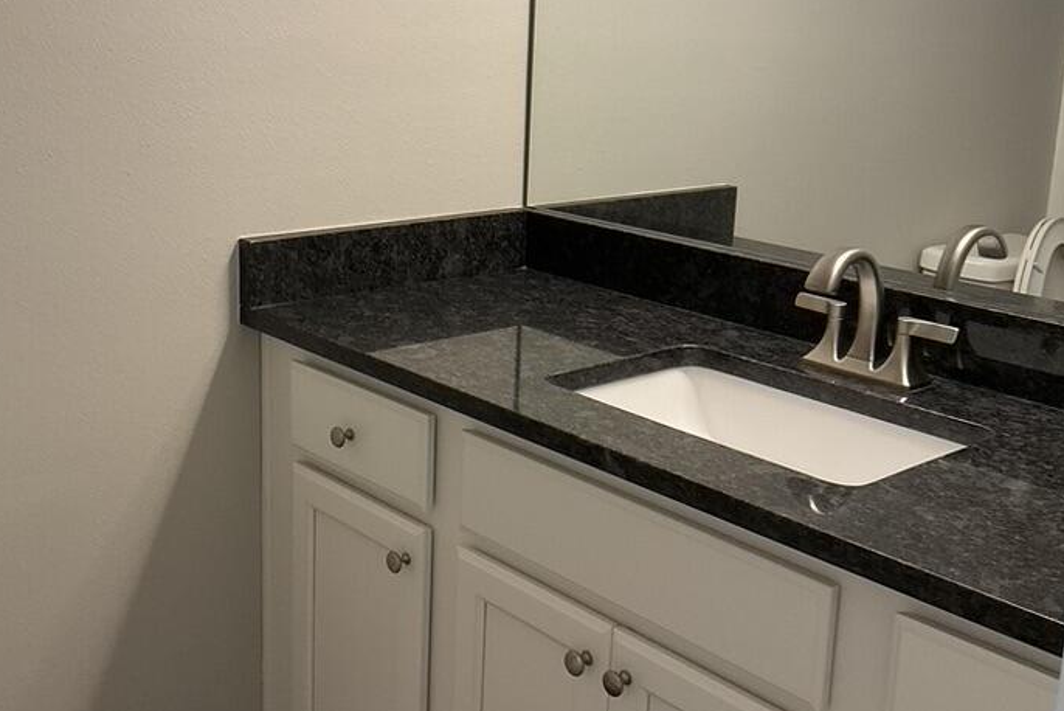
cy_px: 312
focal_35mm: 45
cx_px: 499
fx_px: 1330
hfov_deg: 43.6
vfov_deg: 29.9
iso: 100
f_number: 1.8
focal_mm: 3
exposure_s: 1/60
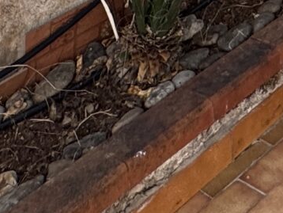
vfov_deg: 10.3
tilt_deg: -0.2
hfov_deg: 17.2
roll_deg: +1.5
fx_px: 818
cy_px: -444
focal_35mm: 100
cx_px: 454
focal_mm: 2.22
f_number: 2.2
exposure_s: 1/267
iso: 40
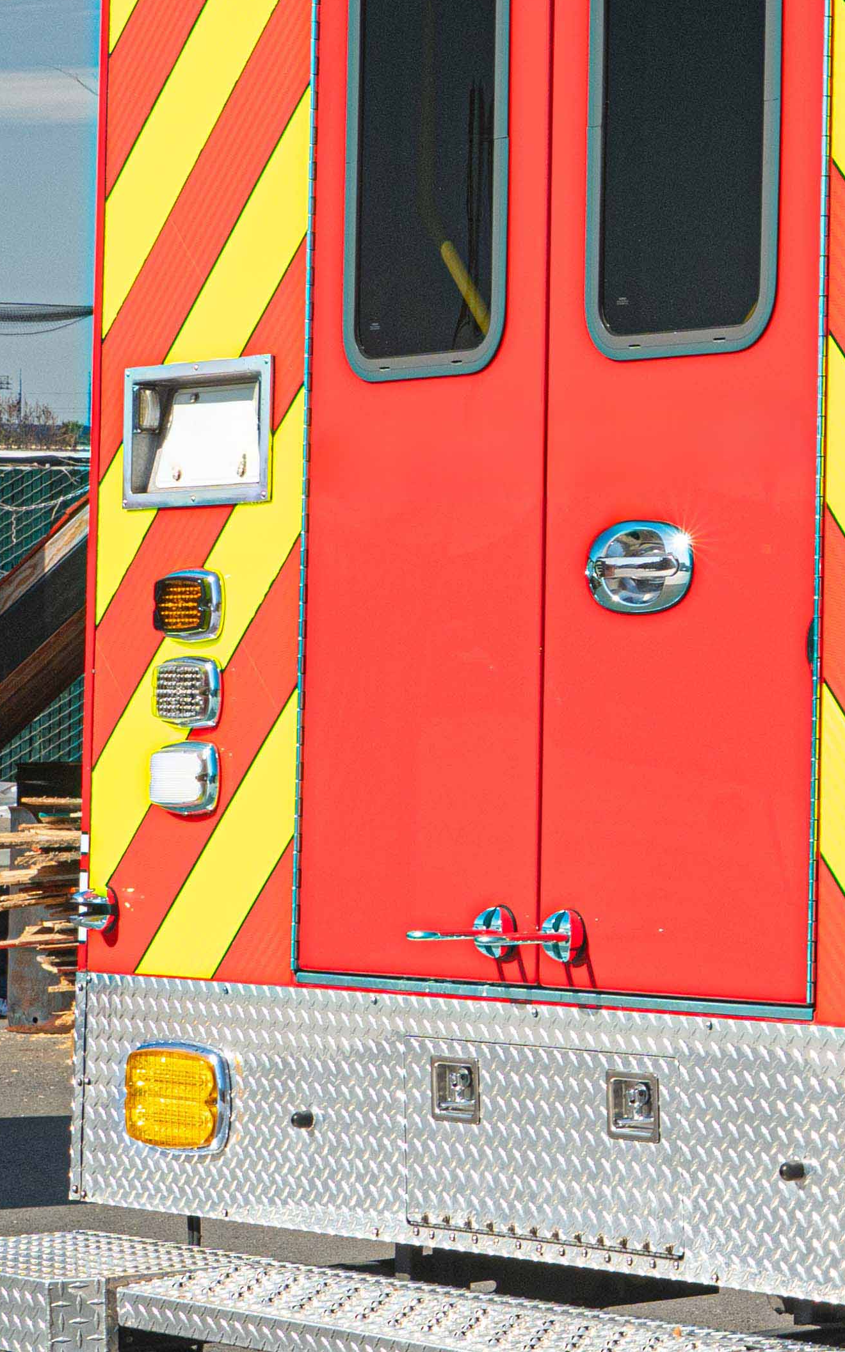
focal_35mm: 115
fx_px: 4237
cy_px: 523
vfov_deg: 18.1
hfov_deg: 10.5
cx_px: 1681
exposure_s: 1/200
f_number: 10
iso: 500
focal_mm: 34
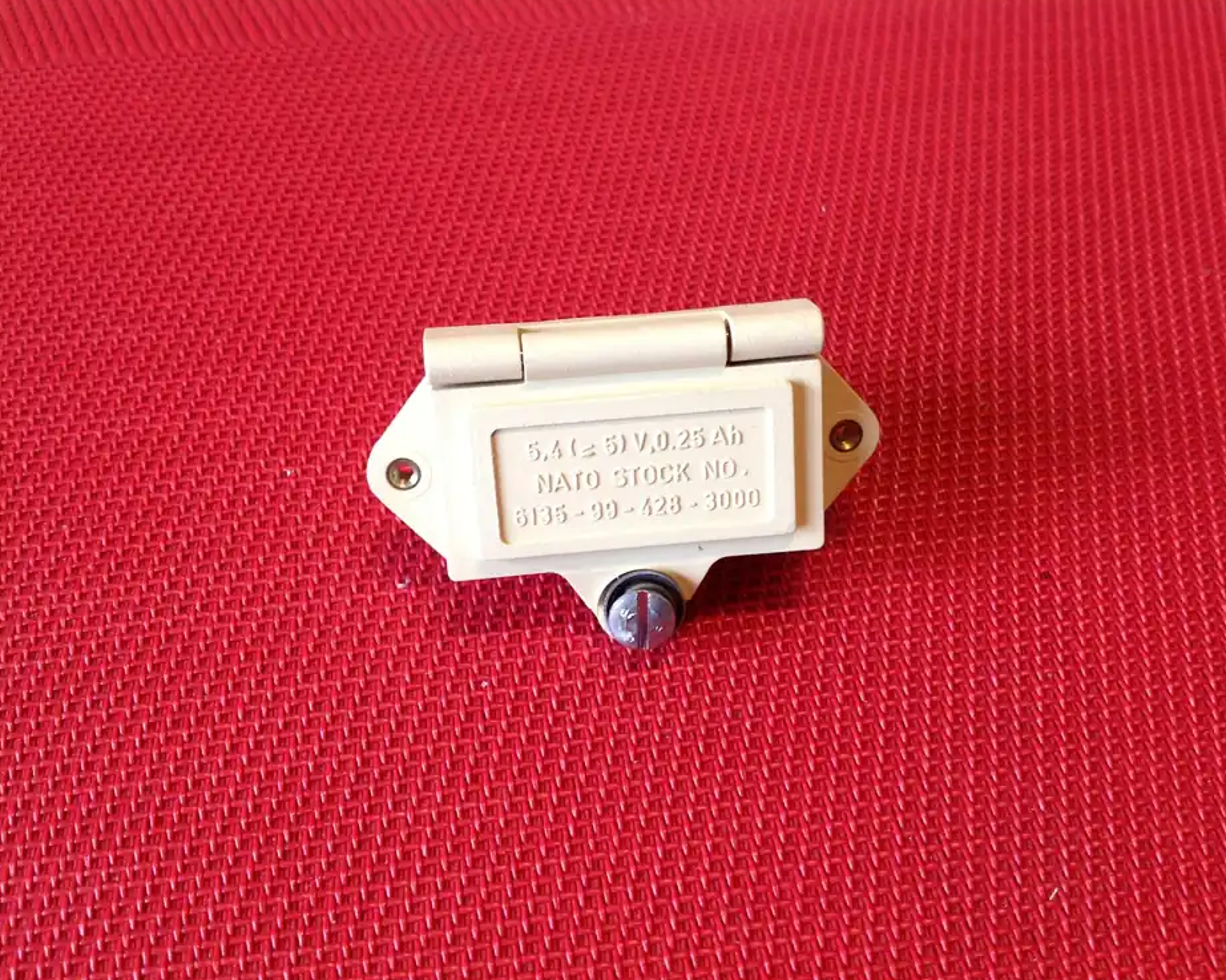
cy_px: 489
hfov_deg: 49.1
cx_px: 613
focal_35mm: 37
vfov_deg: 40.1
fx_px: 1342
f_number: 2.4
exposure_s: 1/15
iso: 50
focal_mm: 4.28
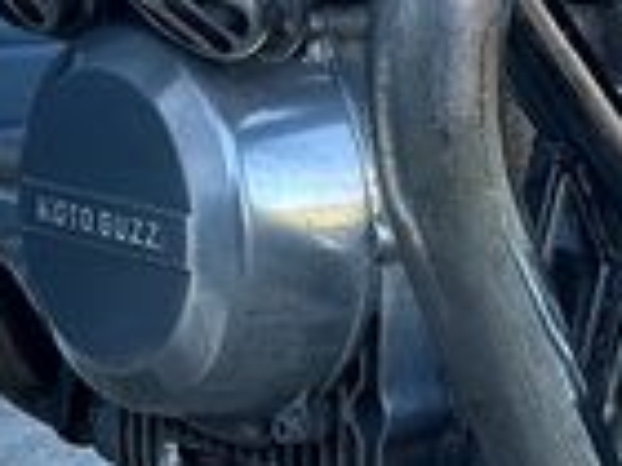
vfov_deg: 12.5
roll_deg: -0.4
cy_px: 240
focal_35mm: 119
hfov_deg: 16.4
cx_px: 484
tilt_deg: -11.2
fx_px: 2138
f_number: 1.5
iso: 32
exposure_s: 1/121
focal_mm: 5.7
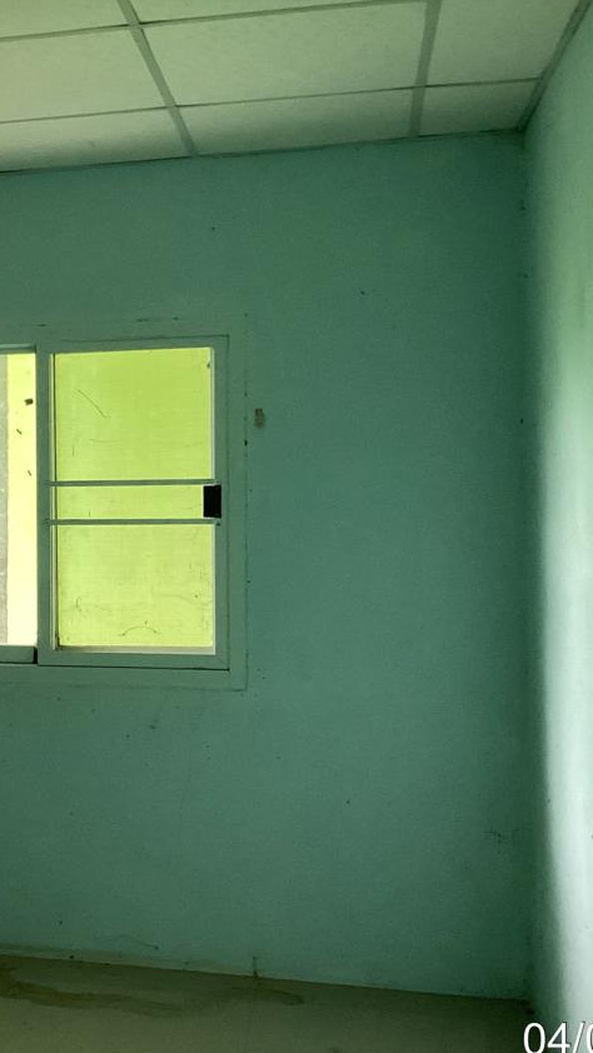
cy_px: 526
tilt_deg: -2.7
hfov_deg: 25.0
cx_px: 29
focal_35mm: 46
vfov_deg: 44.6
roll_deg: +0.2
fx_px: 1285
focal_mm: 3.3
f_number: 2.4
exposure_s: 1/50
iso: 200
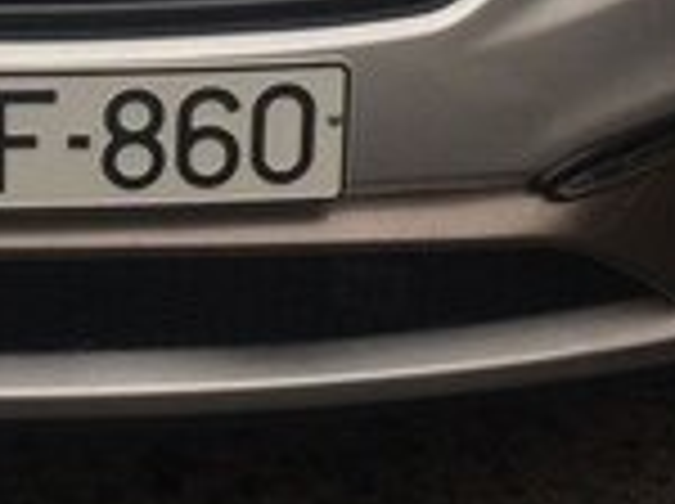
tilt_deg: -18.4
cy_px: -286
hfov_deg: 15.0
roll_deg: -0.8
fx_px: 2492
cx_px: -81
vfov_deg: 11.0
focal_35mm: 128
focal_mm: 4.15
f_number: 2.2
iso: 32
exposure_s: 1/107
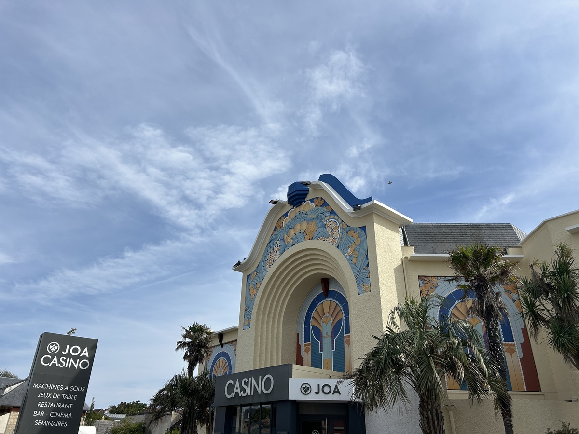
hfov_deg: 67.3
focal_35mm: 26
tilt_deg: +28.3
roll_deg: -0.2
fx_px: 435
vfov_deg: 53.1
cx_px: 290
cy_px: 217
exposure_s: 1/6993
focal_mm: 5.7
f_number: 1.5
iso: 50
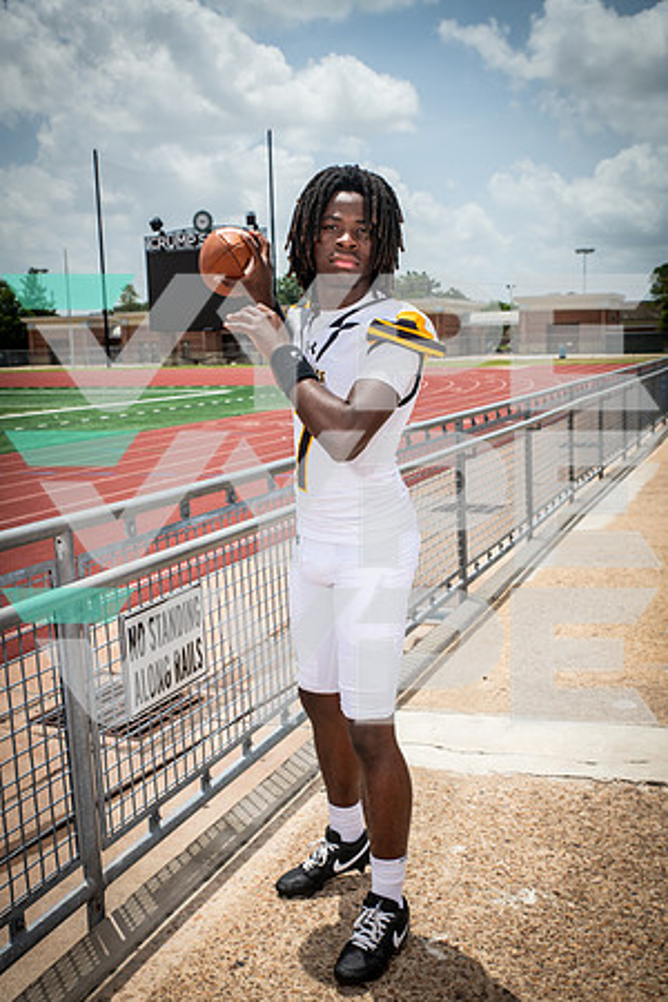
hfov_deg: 35.1
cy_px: 501
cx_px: 334
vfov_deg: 50.7
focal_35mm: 38
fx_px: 1058
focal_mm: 38
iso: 100
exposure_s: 1/500
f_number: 7.1
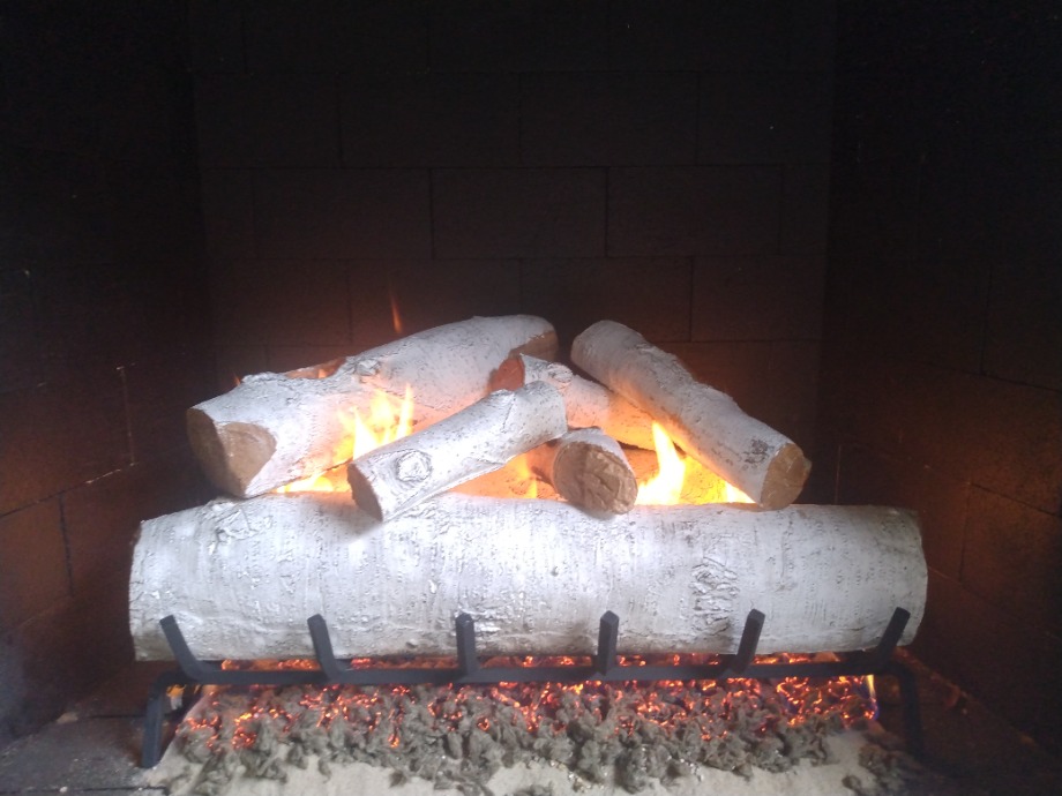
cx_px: 531
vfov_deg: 66.0
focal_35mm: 20
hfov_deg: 81.7
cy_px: 398
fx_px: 614
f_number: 2
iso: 391
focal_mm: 3.54
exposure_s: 1/30
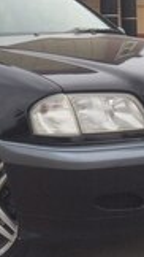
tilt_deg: +9.0
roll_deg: +2.7
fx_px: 659
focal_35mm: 97
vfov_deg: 20.3
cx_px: 40
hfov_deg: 12.4
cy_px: -70
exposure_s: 1/137
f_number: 2.2
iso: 32
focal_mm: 4.15
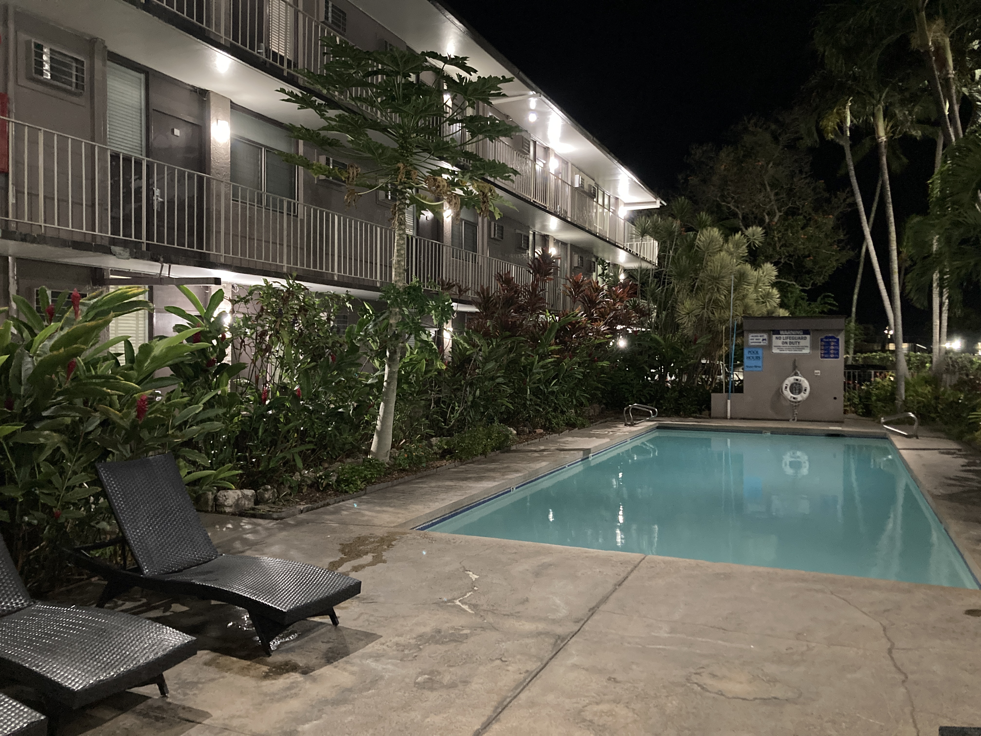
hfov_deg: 63.4
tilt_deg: +0.8
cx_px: 490
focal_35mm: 28
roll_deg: -0.8
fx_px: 794
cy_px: 368
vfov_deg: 49.7
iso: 640
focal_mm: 3.99
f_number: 1.8
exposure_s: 1/20
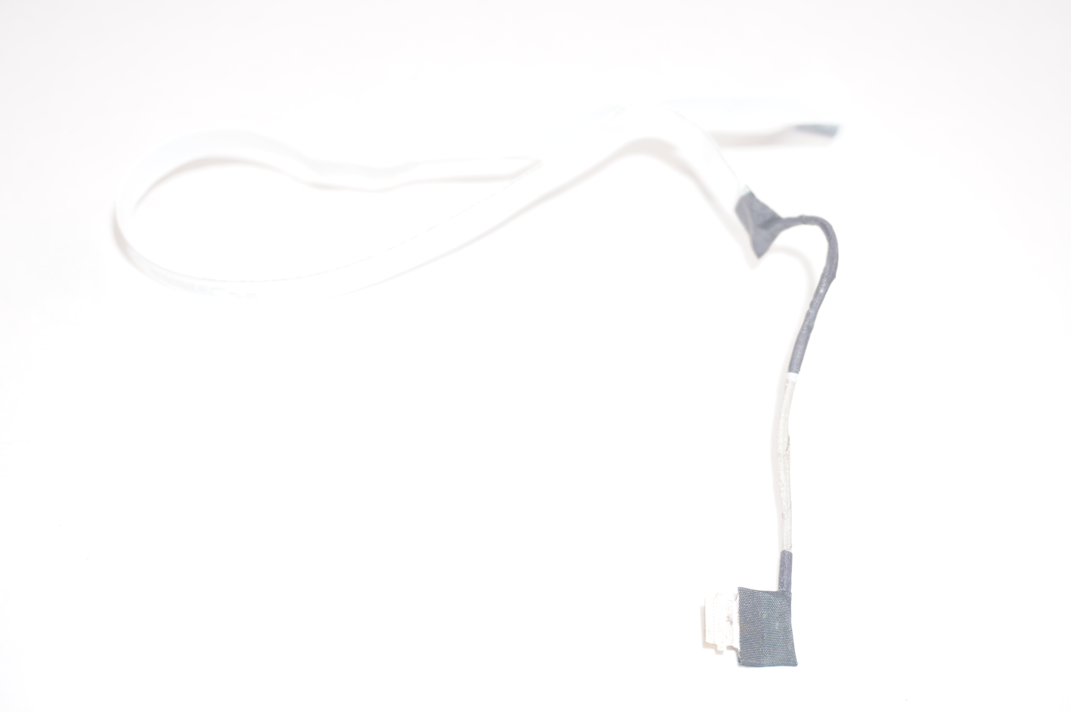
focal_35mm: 51
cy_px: 356
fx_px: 1516
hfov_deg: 38.9
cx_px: 536
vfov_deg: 26.4
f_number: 5.6
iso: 200
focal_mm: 34
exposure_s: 1/160
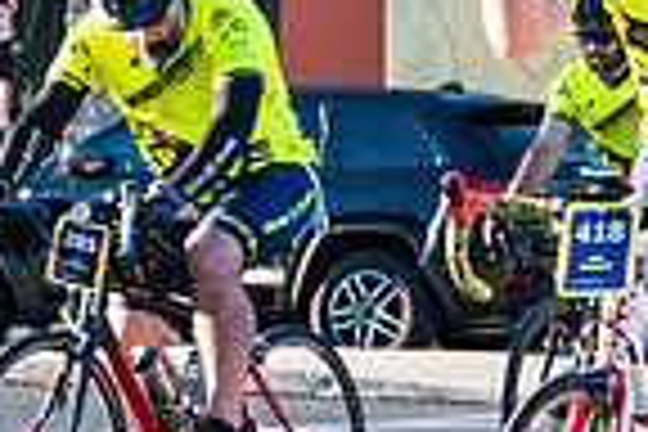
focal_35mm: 282
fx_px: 5076
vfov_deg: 4.9
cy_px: -9
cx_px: 639
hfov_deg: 7.3
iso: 400
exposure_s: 1/250
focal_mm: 70
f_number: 6.3
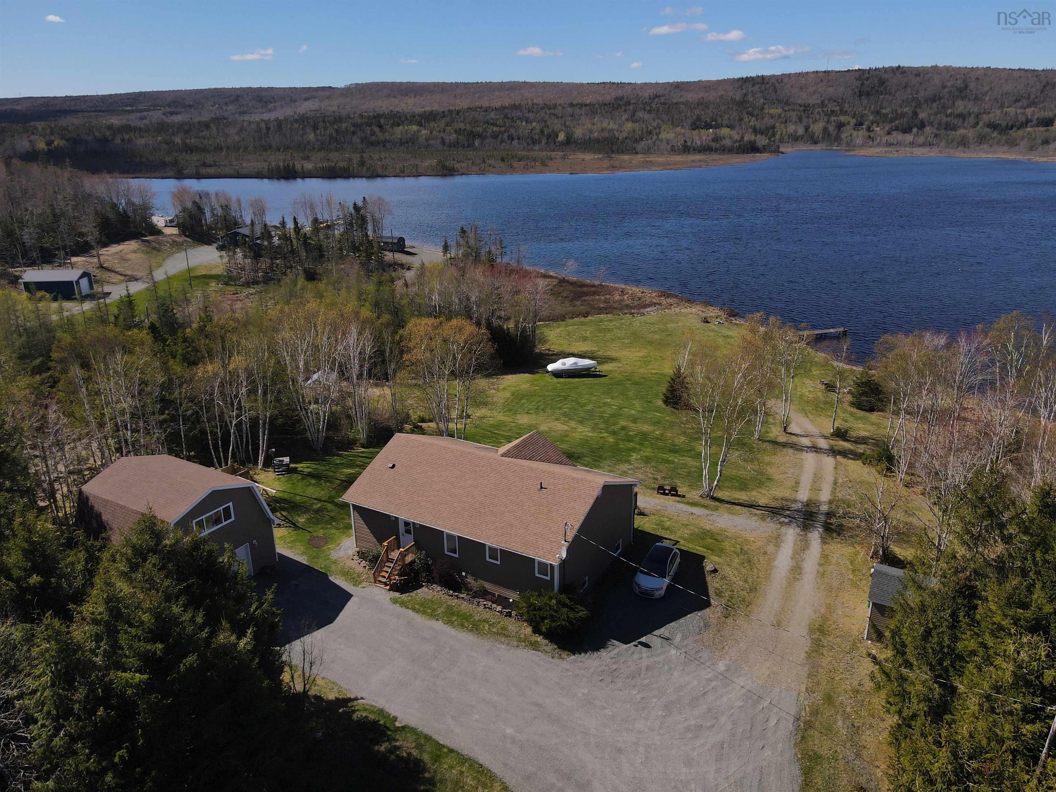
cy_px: 396
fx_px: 732
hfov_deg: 71.6
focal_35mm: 24
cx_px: 528
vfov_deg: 56.8
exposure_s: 1/100
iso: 100
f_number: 2.8
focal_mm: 4.5
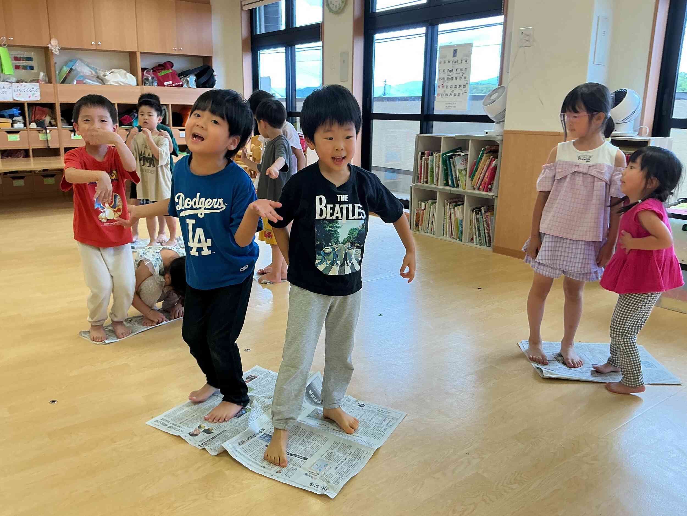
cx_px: 344
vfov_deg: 48.2
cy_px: 258
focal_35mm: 29
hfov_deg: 61.7
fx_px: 576
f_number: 1.8
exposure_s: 1/120
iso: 50
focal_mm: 3
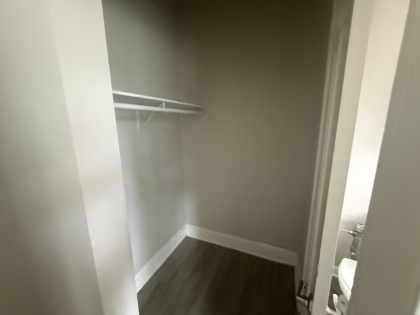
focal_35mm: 14
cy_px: 158
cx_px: 210
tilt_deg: -8.2
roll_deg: +1.4
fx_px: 170
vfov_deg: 85.7
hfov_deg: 102.1
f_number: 2.2
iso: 1250
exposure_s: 1/60
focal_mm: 2.22
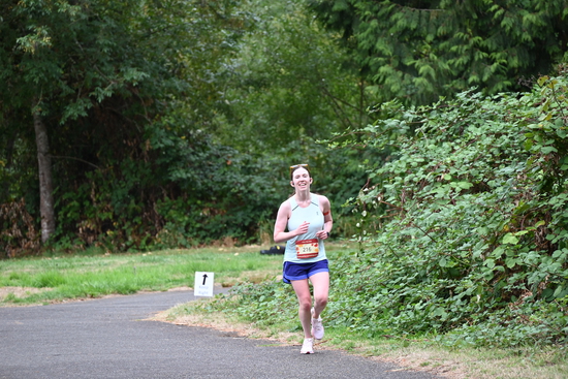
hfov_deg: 10.3
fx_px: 3156
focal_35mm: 200
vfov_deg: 6.9
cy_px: 190
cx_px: 284
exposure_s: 1/250
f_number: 6.3
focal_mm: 200
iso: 800
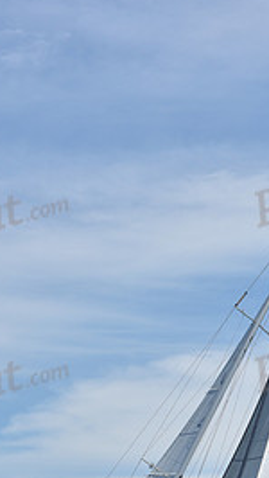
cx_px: 162
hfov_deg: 7.6
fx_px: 2025
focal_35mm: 160
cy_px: 465
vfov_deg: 13.3
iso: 250
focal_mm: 70
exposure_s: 1/800
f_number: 10
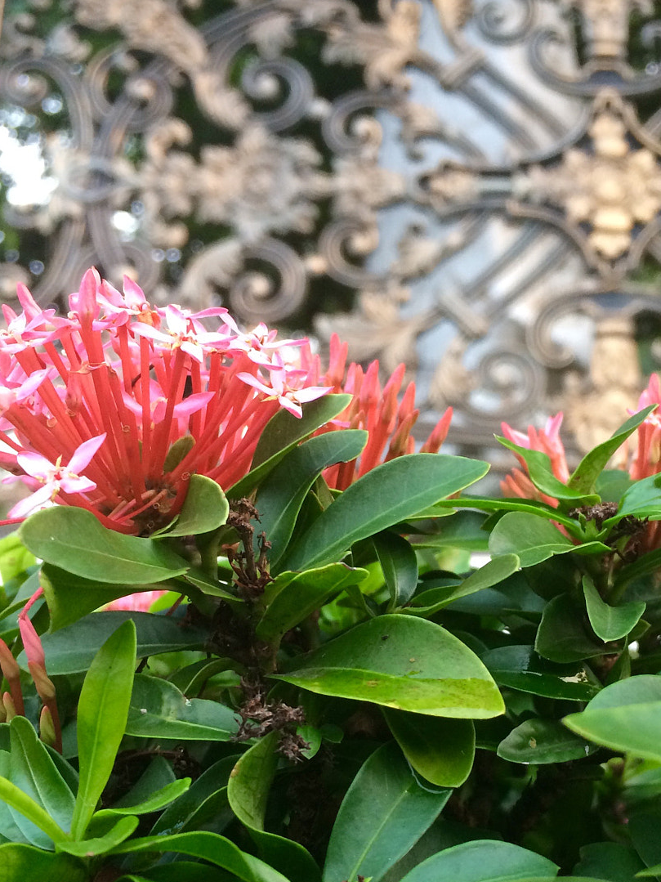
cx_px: 466
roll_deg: +0.6
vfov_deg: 43.5
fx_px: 1095
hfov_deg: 33.2
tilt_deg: +12.6
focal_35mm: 43
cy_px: 554
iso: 80
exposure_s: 1/33
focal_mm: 4.15
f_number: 2.2
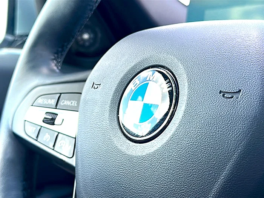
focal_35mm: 45
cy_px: 99
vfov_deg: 32.2
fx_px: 343
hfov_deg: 42.1
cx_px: 132
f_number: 1.78
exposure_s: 1/362
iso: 100
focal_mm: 6.86
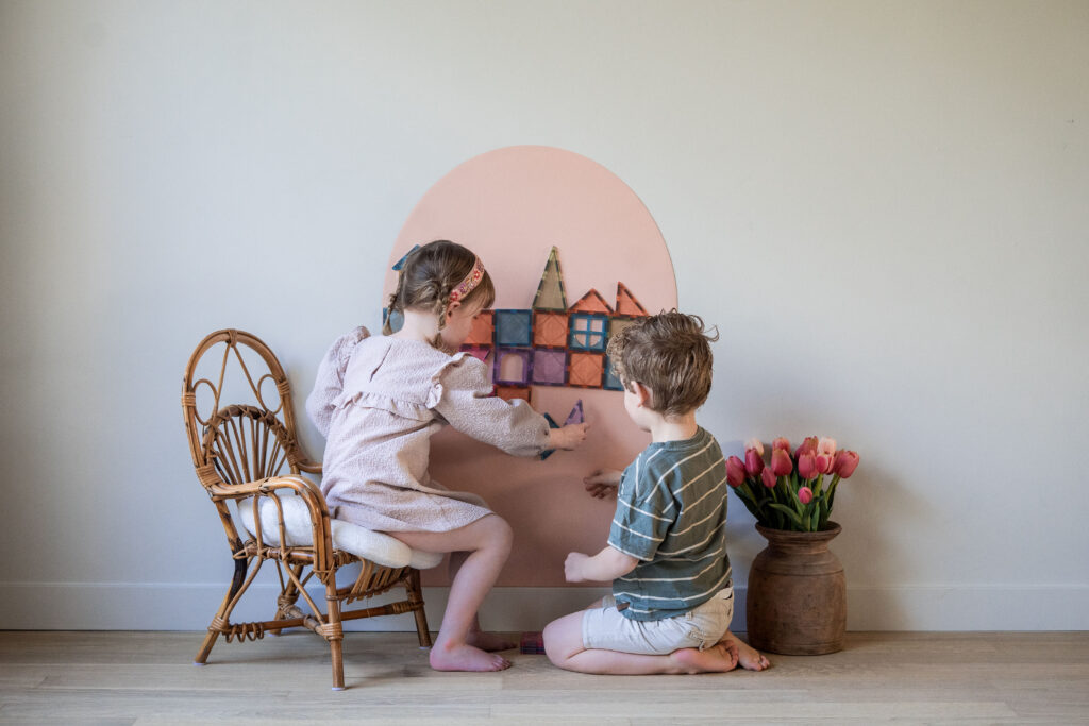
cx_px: 544
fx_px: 1513
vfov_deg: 27.0
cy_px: 363
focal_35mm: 50
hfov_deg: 39.6
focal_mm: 50
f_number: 3.5
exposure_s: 1/320
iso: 2500
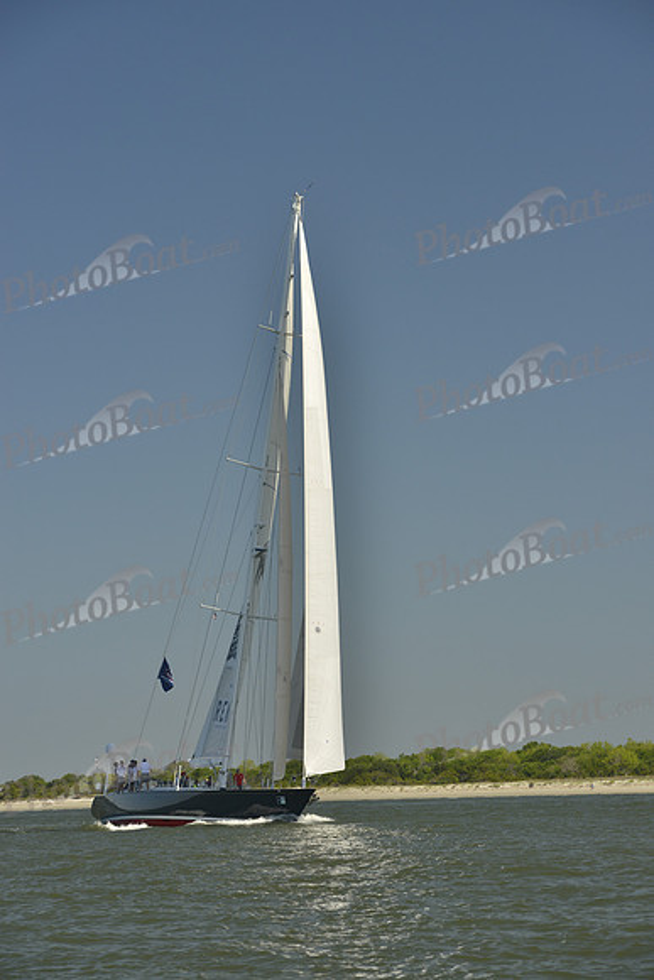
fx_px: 2723
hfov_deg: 13.7
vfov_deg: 20.4
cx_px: 327
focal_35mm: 100
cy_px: 490
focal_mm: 100
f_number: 8
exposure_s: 1/800
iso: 280
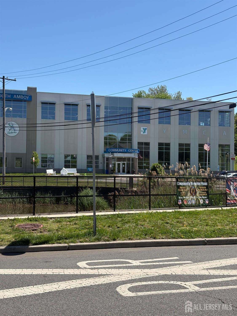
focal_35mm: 52
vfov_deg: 36.8
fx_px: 475
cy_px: 158
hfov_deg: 28.0
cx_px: 118
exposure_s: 1/2994
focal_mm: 5.96
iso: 32
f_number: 1.6
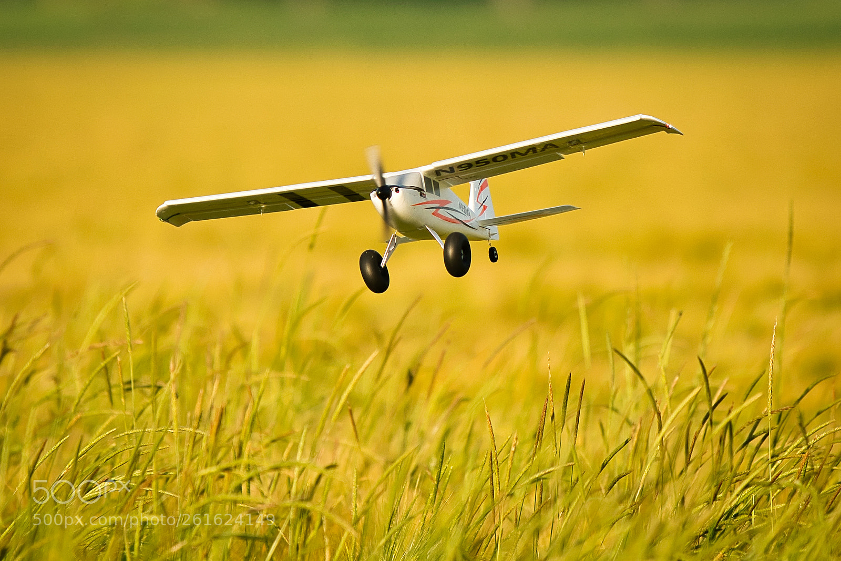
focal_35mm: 300
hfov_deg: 6.9
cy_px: 280
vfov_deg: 4.6
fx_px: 7008
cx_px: 420
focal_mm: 200
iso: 100
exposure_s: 1/2500
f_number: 2.8
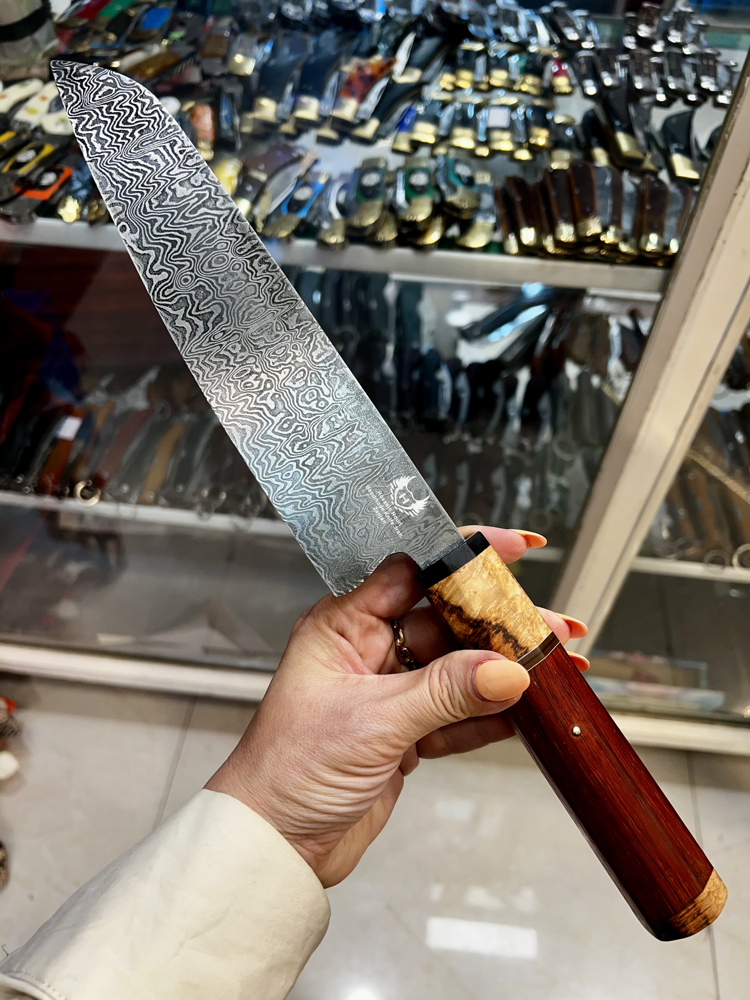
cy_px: 500
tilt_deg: -51.5
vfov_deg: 67.3
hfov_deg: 53.1
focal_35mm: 26
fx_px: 751
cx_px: 375
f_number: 1.5
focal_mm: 5.7
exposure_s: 1/100
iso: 80
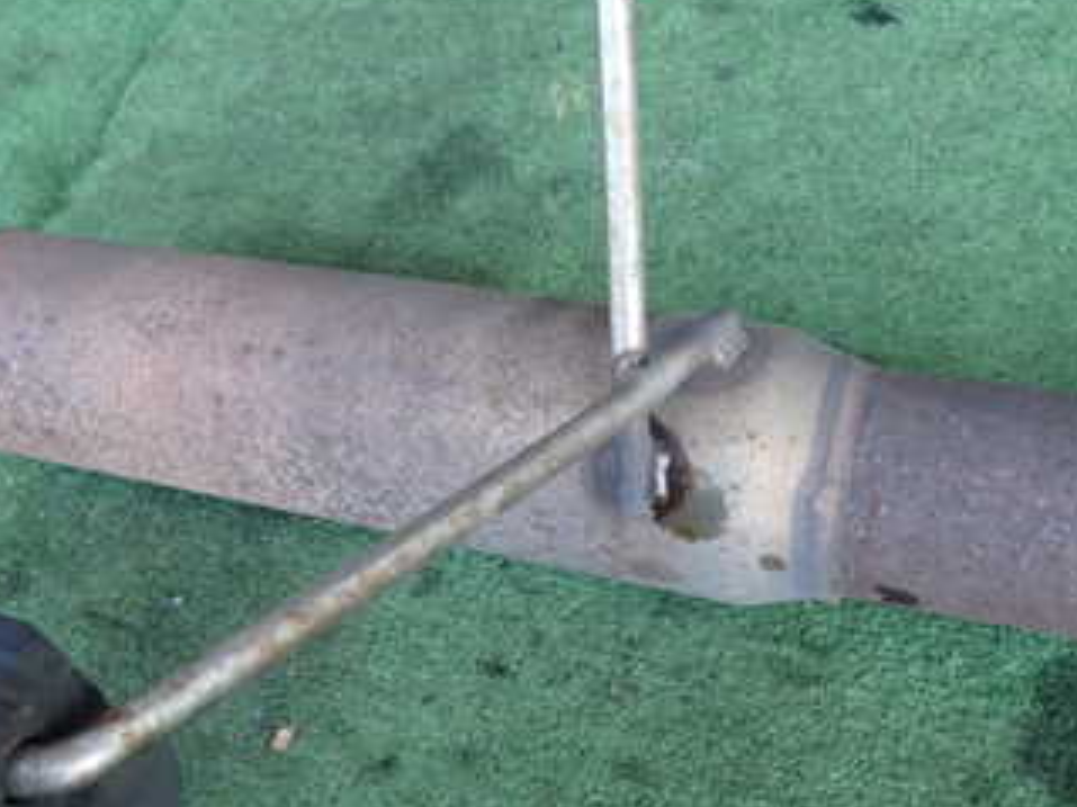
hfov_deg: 40.1
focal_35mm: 47
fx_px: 1462
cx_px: 382
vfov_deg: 30.9
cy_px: 385
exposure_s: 1/125
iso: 160
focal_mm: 4.5
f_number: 2
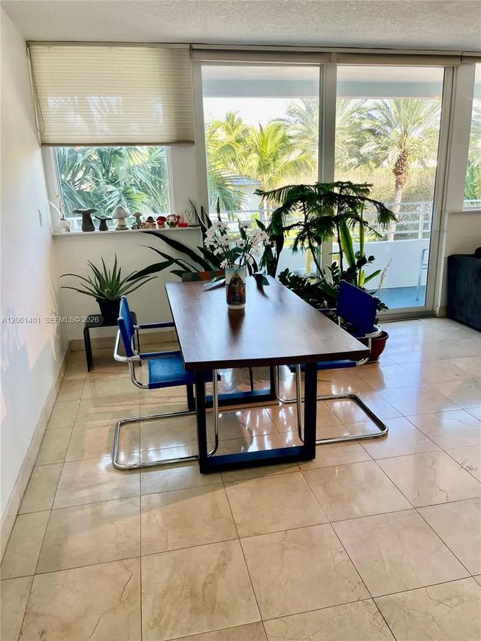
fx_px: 463
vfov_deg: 69.4
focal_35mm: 25
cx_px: 240
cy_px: 320
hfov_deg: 54.9
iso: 50
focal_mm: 5.1
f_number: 1.6
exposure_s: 1/120
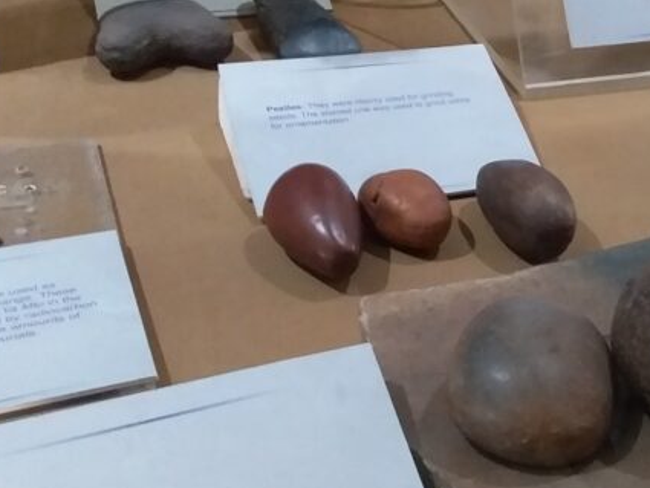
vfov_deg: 26.1
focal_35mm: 56
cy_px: 217
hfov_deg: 33.6
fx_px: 1052
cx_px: 496
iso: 320
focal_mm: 3.3
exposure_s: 1/20
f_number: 2.2
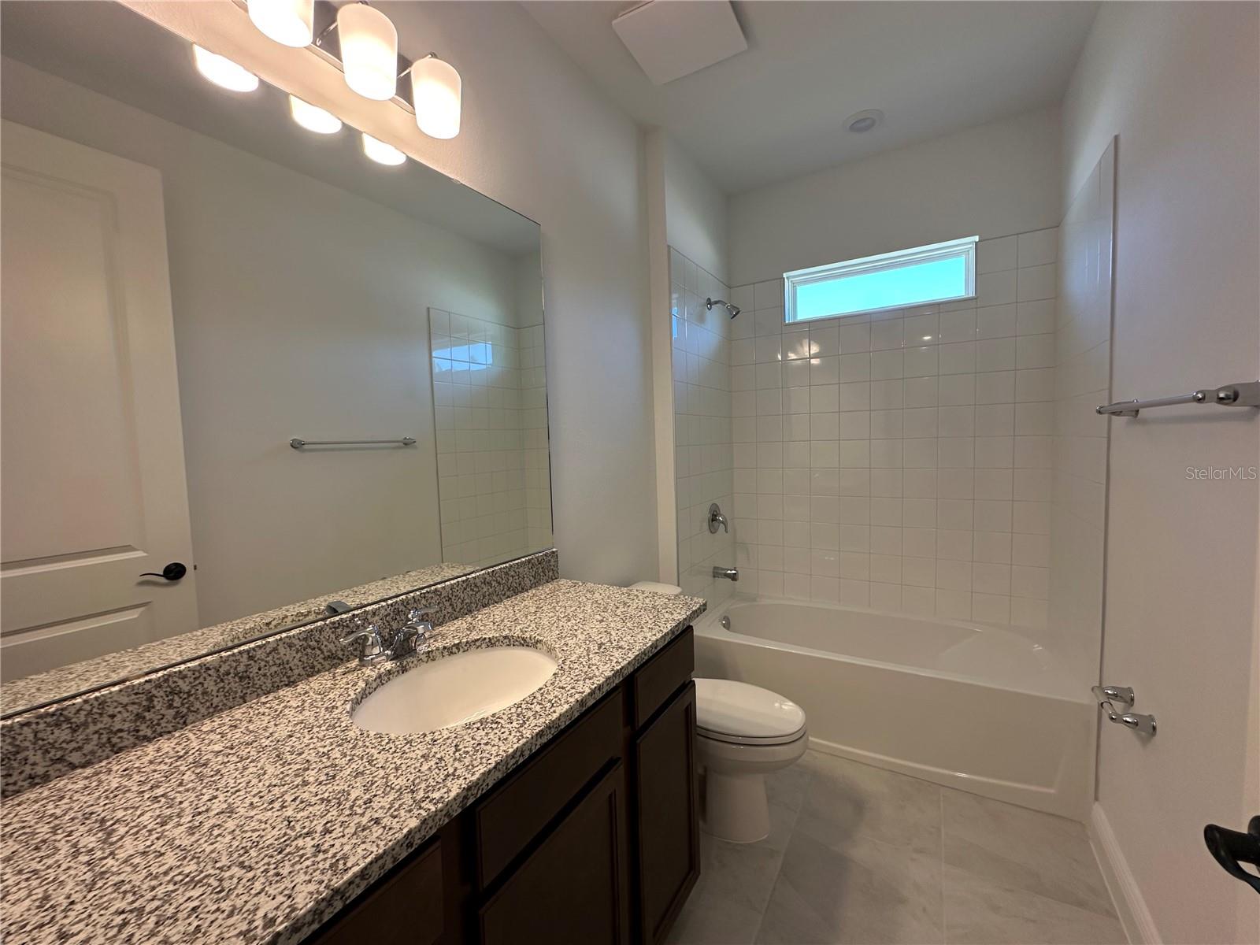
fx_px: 510
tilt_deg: -3.3
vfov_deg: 85.7
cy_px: 472
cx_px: 630
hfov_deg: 102.1
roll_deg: +1.5
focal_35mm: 14
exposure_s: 1/120
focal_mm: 2.22
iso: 100
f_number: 2.2
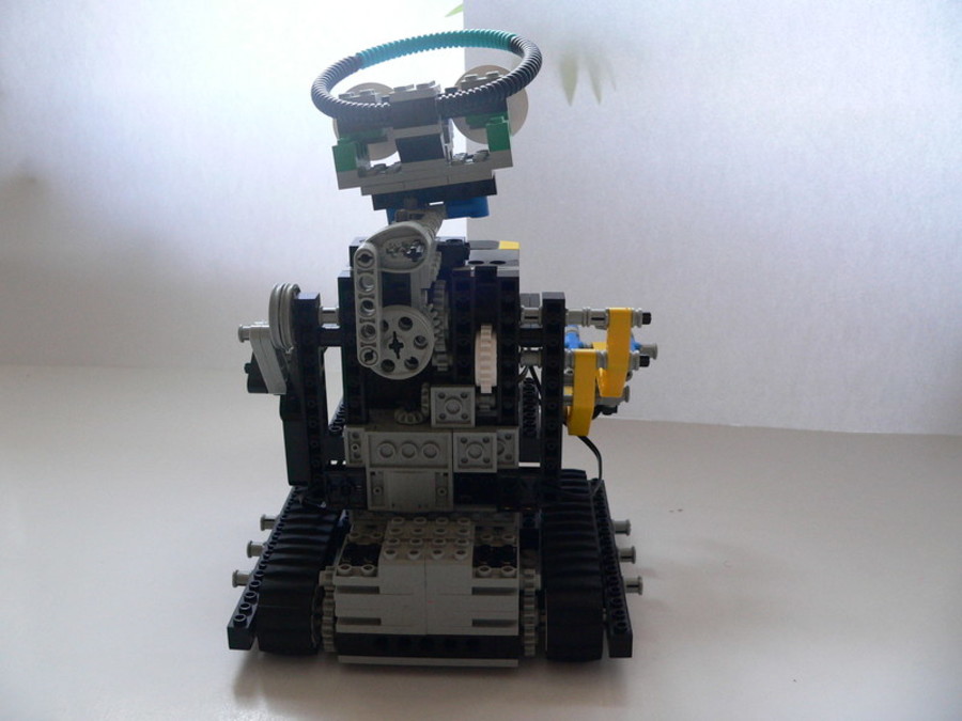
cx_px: 481
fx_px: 1000
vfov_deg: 39.7
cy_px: 360
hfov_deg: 51.4
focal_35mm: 36
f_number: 2.8
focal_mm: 6
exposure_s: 1/60
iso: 200
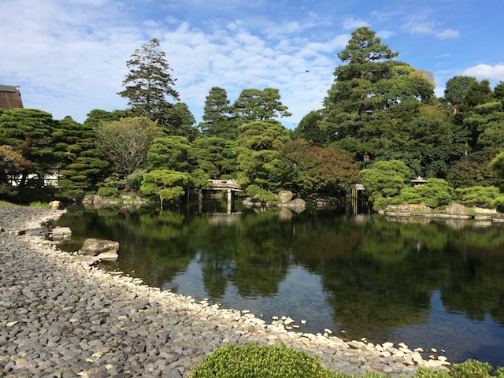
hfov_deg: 61.7
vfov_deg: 48.2
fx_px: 422
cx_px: 252
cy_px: 189
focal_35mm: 29
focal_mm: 4.15
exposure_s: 1/2053
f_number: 2.2
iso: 32
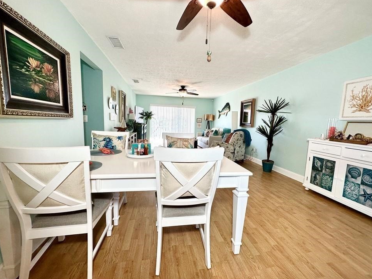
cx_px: 190
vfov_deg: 81.7
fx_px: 161
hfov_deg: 98.2
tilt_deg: -7.6
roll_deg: -2.2
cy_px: 140
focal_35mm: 15
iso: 100
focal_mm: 2.22
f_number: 2.2
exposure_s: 1/120
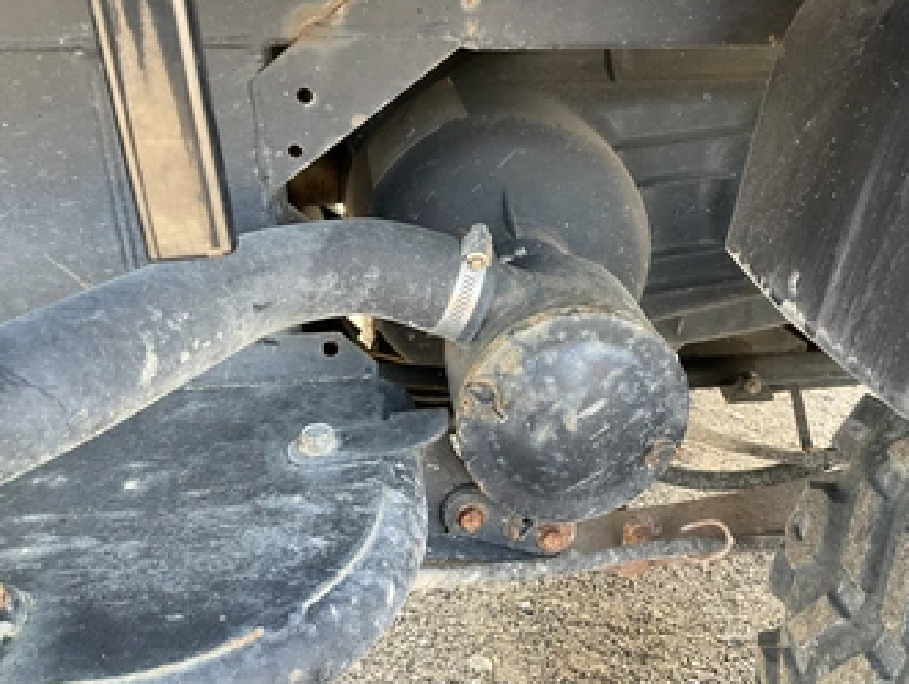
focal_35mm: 35
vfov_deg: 40.8
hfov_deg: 52.2
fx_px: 920
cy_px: 330
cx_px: 546
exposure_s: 1/105
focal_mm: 3
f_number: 1.8
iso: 64
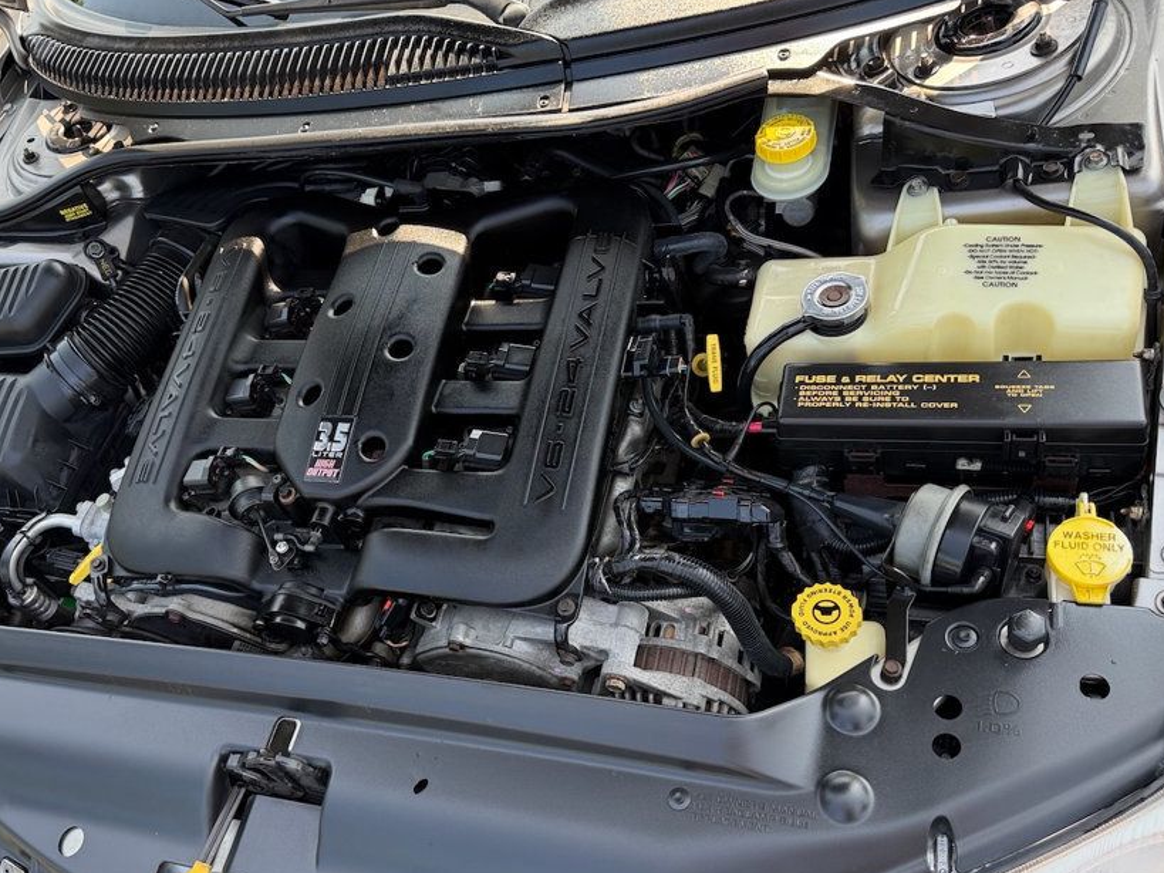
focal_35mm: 30
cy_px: 471
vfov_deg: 46.7
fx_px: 1009
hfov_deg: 59.8
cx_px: 523
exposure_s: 1/368
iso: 100
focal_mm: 6.76
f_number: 1.78
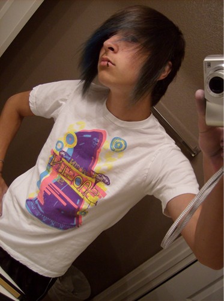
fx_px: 312
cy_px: 150
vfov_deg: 51.4
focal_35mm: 36
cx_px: 112
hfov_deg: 39.5
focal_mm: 6
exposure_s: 1/57.9
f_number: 2.8
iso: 200
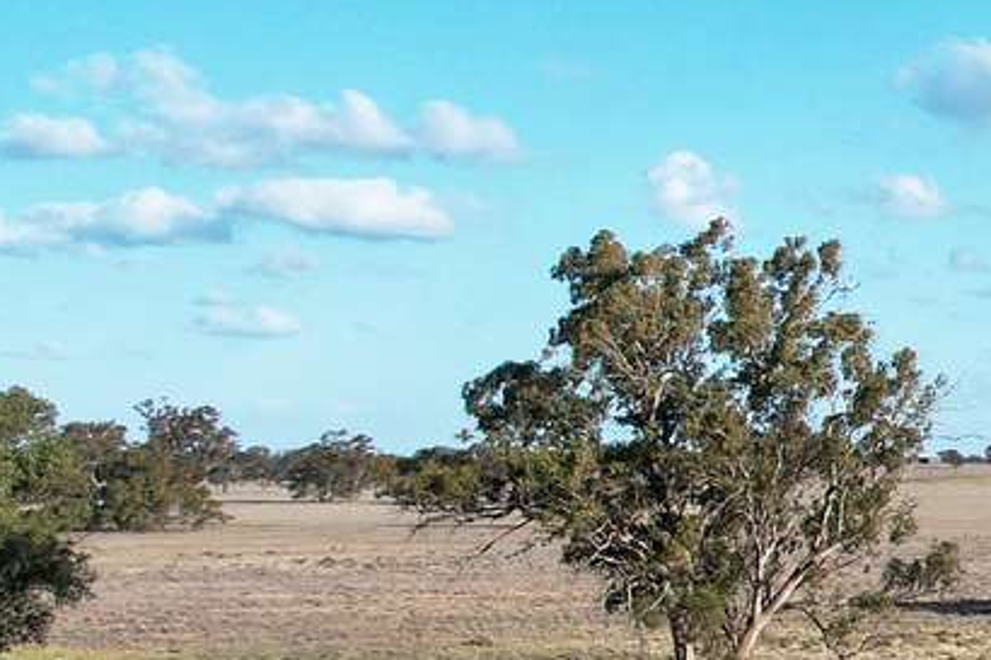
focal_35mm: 103
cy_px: 476
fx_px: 2834
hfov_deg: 18.0
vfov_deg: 13.2
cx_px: 1421
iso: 100
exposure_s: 1/1250
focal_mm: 8.38
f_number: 2.8
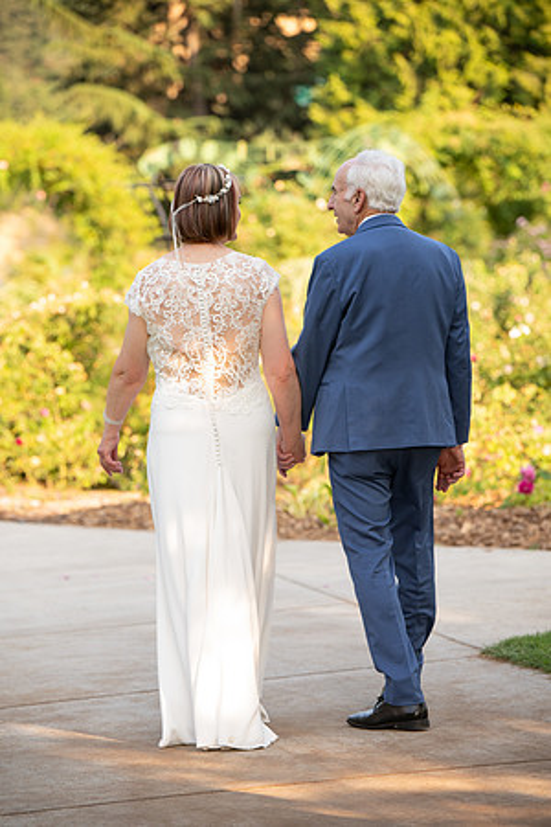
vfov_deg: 13.7
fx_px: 3443
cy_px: 414
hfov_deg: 9.1
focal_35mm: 150
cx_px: 276
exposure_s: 1/400
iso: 500
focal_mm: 150
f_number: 4.5
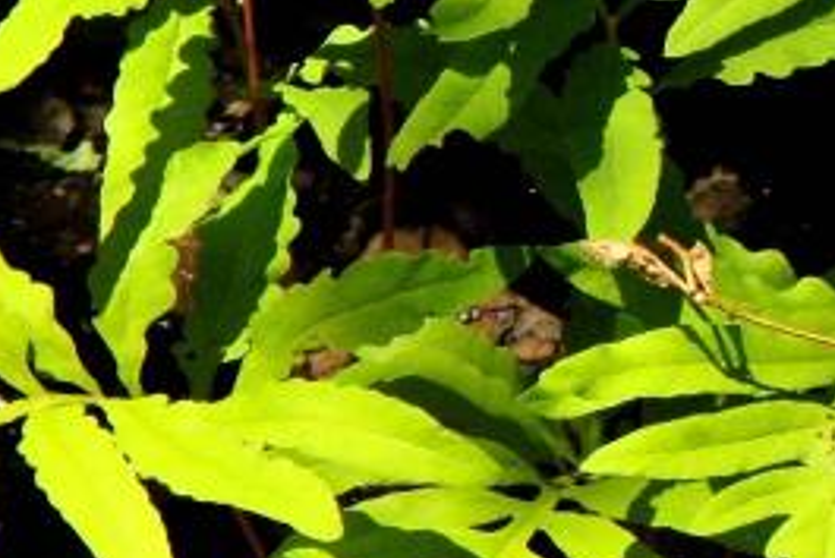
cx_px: 677
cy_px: -265
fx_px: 12432
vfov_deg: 2.6
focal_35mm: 536
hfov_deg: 3.8
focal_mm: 105
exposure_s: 1/200
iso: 560
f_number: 18
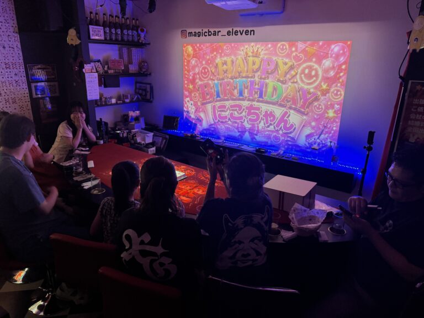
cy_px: 159
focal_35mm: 24
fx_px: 294
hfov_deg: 71.6
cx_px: 212
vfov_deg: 56.8
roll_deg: -3.4
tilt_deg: -18.9
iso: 200
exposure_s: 1/60
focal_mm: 6.76
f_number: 1.78
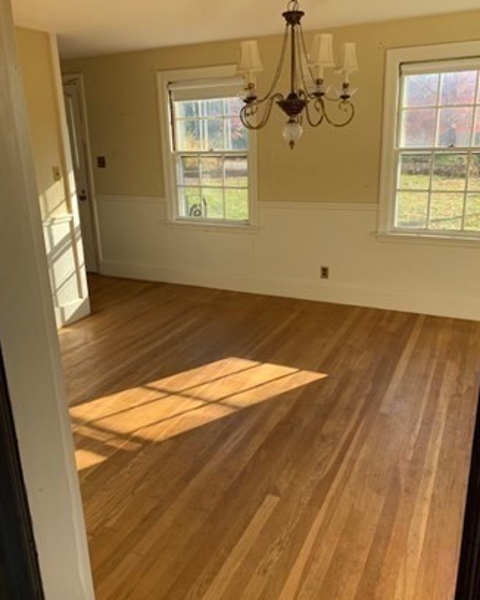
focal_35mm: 28
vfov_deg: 62.2
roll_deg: +2.0
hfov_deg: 51.5
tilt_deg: -17.1
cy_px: 290
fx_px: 498
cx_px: 236
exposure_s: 1/144
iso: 25
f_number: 1.8
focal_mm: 4.25
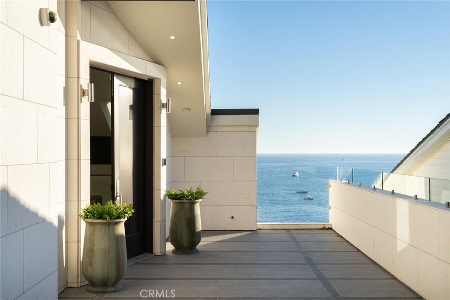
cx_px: 225
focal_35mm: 44
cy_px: 150
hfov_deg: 44.5
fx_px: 550
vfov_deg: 30.5
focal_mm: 44
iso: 640
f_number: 13
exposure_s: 1/500
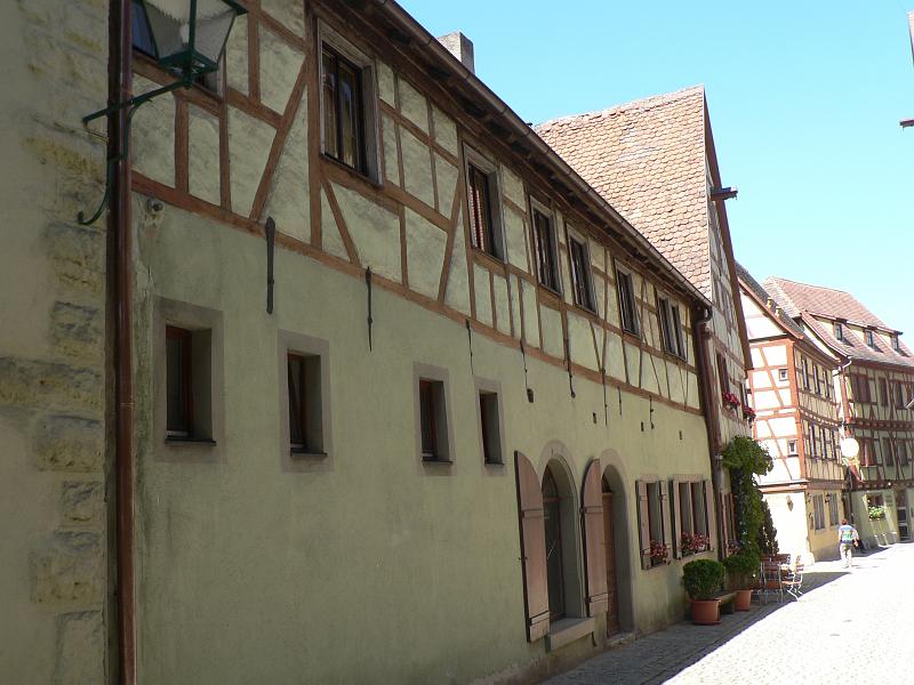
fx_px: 951
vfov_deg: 39.7
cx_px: 457
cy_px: 342
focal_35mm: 36
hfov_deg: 51.4
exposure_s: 1/200
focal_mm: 6
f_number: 4
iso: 80
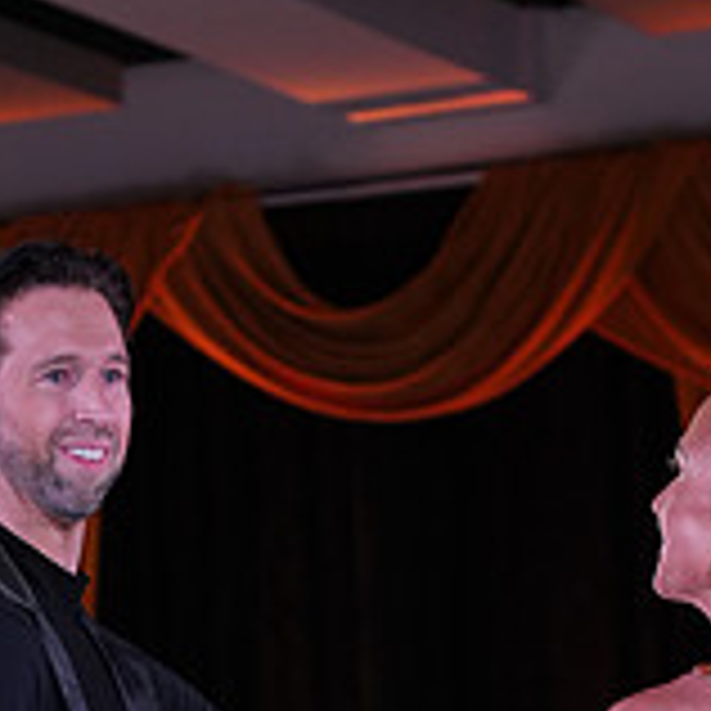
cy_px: 1264
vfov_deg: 7.5
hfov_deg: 7.7
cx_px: 497
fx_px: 5298
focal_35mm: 228
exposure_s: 1/200
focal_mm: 73
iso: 1250
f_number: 5
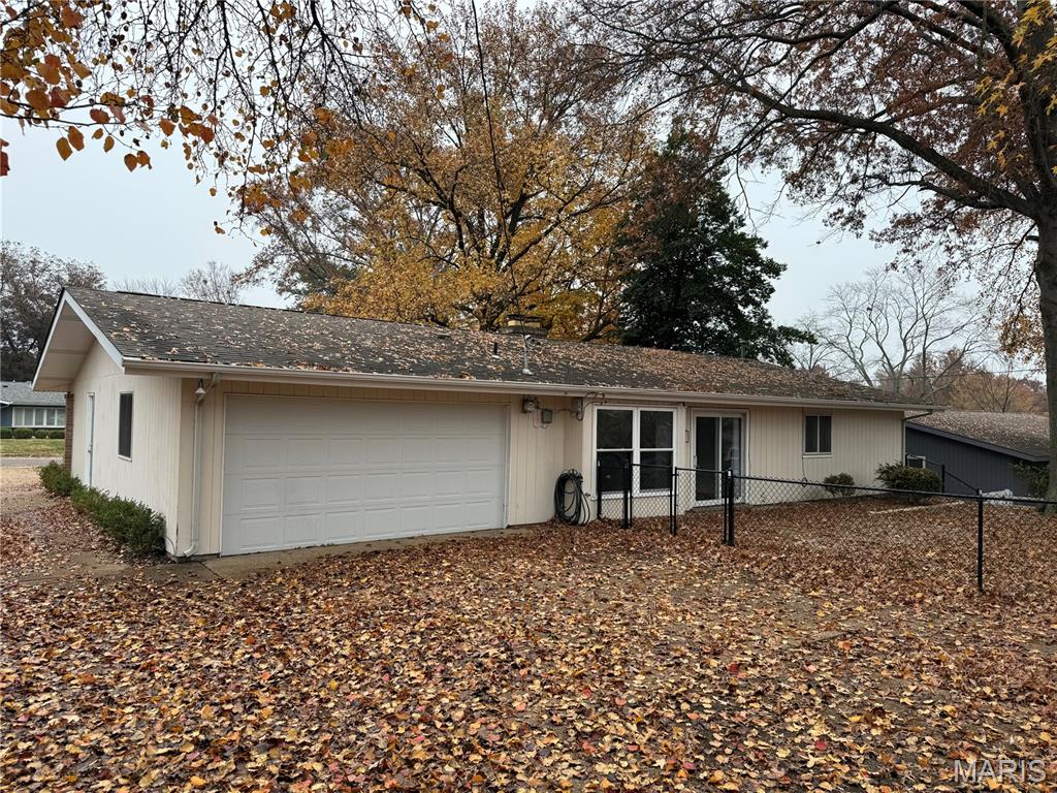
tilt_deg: +1.2
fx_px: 733
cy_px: 396
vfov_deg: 56.8
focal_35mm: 24
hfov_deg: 71.6
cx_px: 528
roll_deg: -1.2
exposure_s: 1/695
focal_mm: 6.76
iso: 80
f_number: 1.78
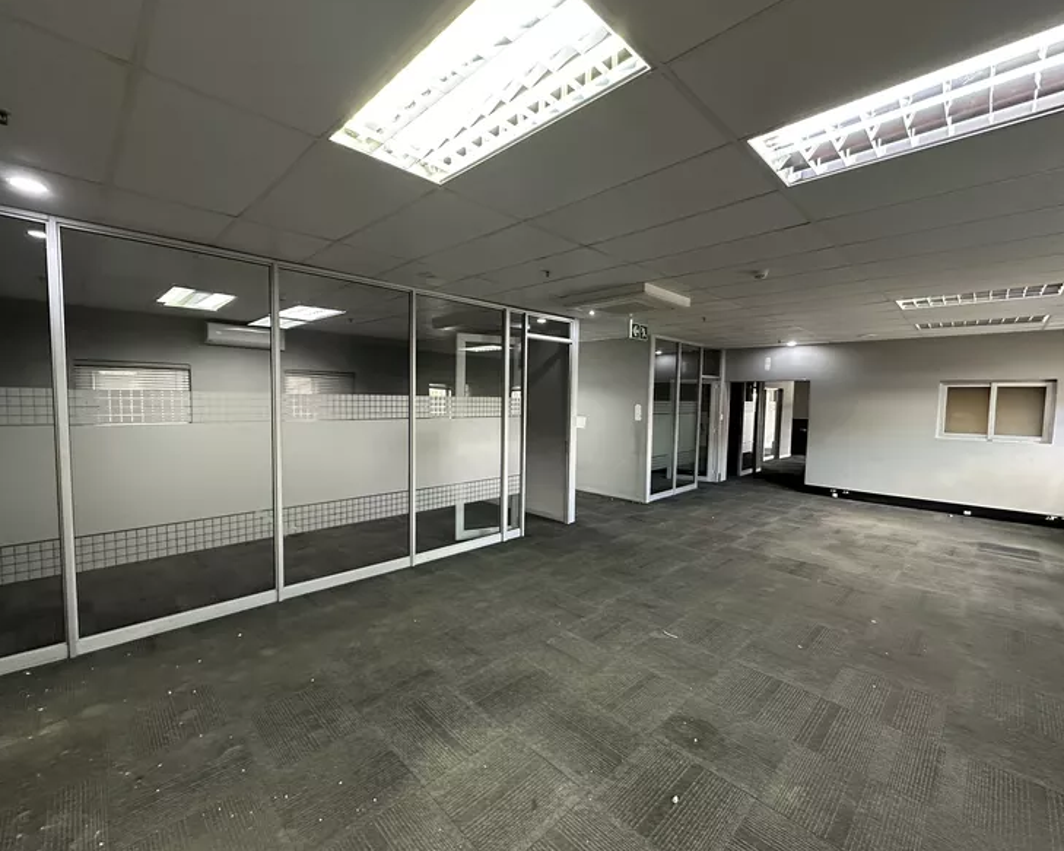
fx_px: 472
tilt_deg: -4.3
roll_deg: -1.6
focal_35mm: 15
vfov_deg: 84.0
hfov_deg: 96.7
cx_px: 508
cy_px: 429
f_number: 2.2
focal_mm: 2.22
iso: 640
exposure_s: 1/50
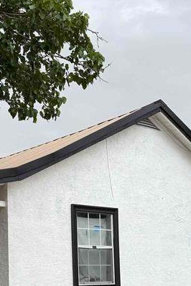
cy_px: 233
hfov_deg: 20.9
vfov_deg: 30.6
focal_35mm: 64
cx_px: 28
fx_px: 509
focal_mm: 6.76
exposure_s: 1/2232
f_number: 1.78
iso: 80
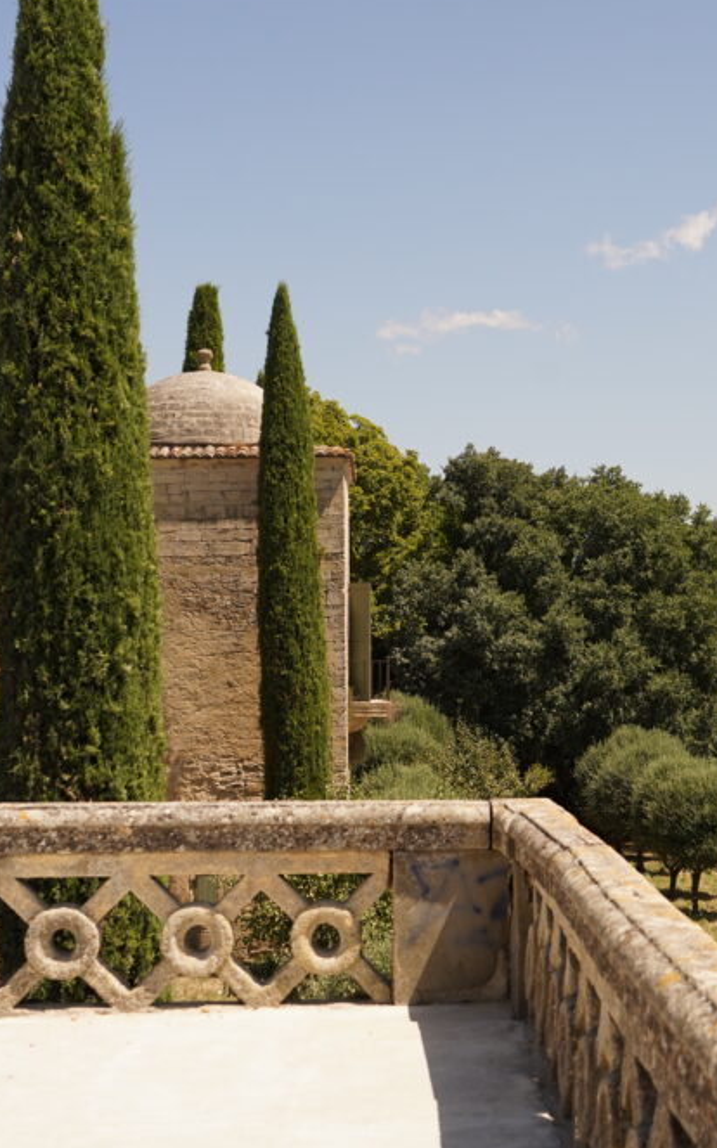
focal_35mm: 63
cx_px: 496
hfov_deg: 20.5
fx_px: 1971
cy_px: 487
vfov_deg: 32.4
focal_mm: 40
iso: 500
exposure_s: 1/3200
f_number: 5
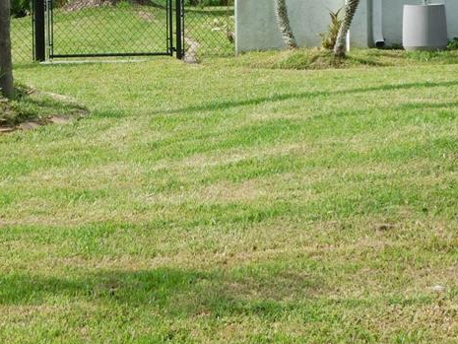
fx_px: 1310
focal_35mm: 99
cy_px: 0
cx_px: 164
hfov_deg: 19.8
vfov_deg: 14.7
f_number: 3.7
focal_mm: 8
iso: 125
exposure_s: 1/800
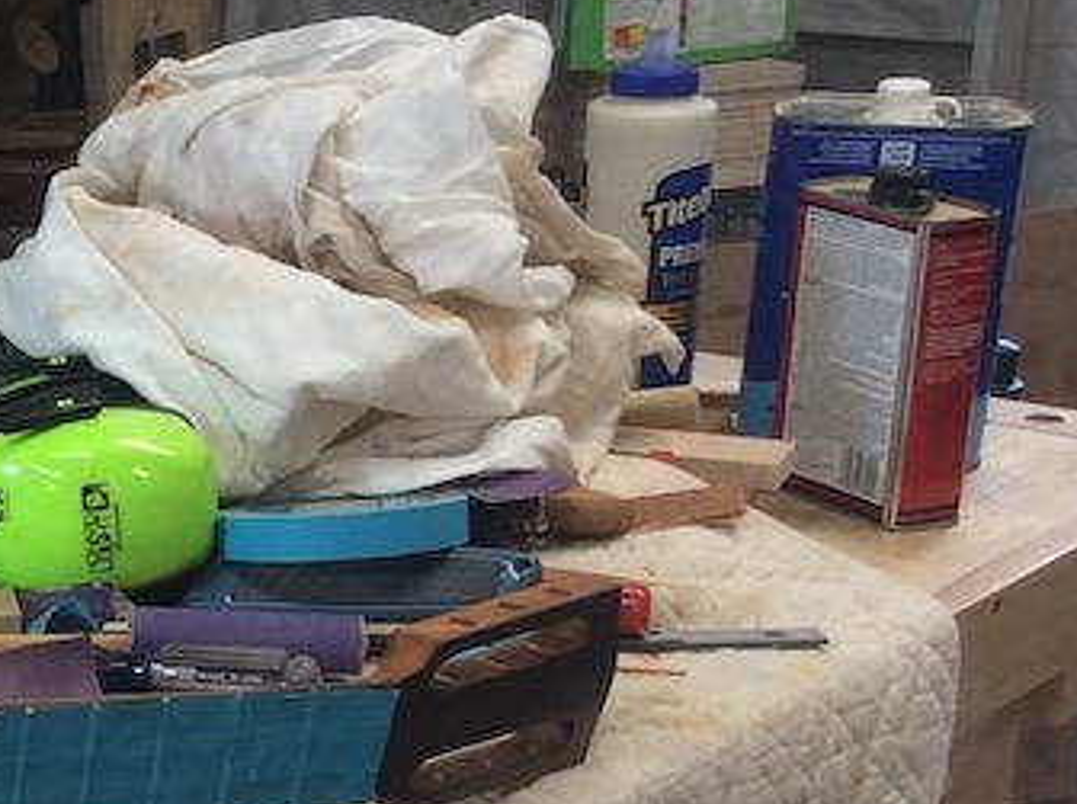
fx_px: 3169
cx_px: -614
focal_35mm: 102
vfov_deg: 14.3
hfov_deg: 17.1
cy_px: 743
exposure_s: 1/24
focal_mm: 3.3
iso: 32
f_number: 2.4
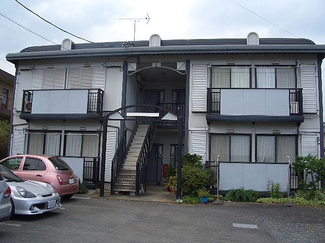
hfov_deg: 52.6
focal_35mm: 35
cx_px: 162
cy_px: 122
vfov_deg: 40.7
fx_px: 329
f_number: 4.3
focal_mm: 5.8
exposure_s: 1/400
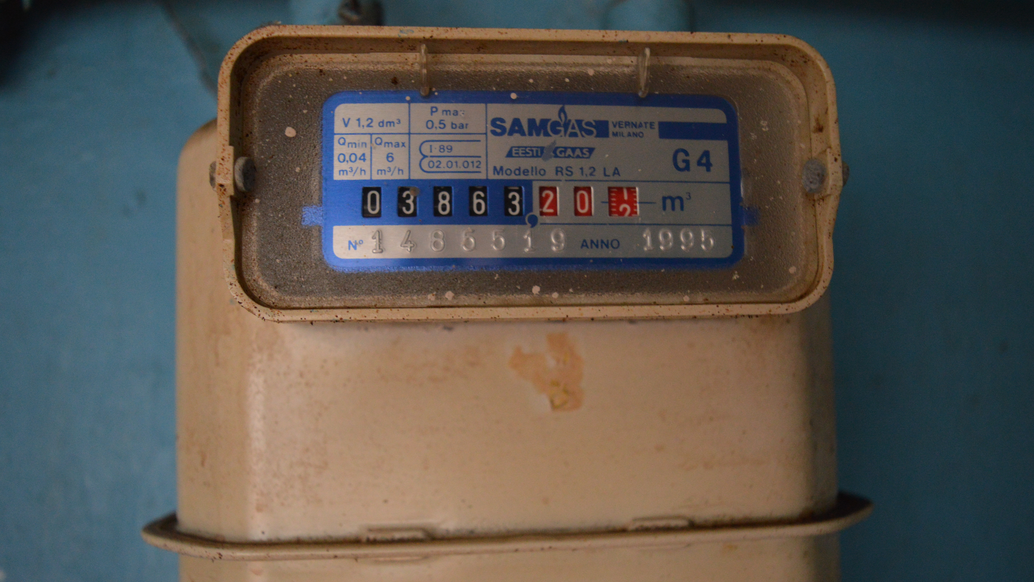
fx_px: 795
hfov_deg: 66.1
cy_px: 352
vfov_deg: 40.0
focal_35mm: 29
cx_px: 507
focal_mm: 18
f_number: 3.5
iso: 1600
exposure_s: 1/60
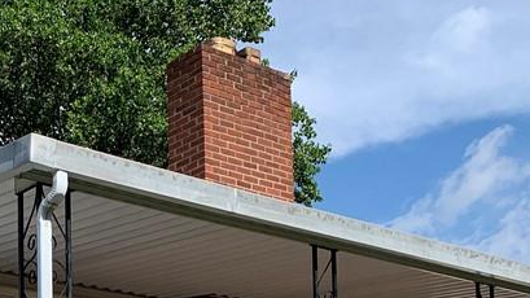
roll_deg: +0.6
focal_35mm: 71
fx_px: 998
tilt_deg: +2.2
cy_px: 488
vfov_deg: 15.3
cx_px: 67
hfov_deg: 28.7
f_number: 1.8
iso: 25
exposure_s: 1/3289
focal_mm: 4.25
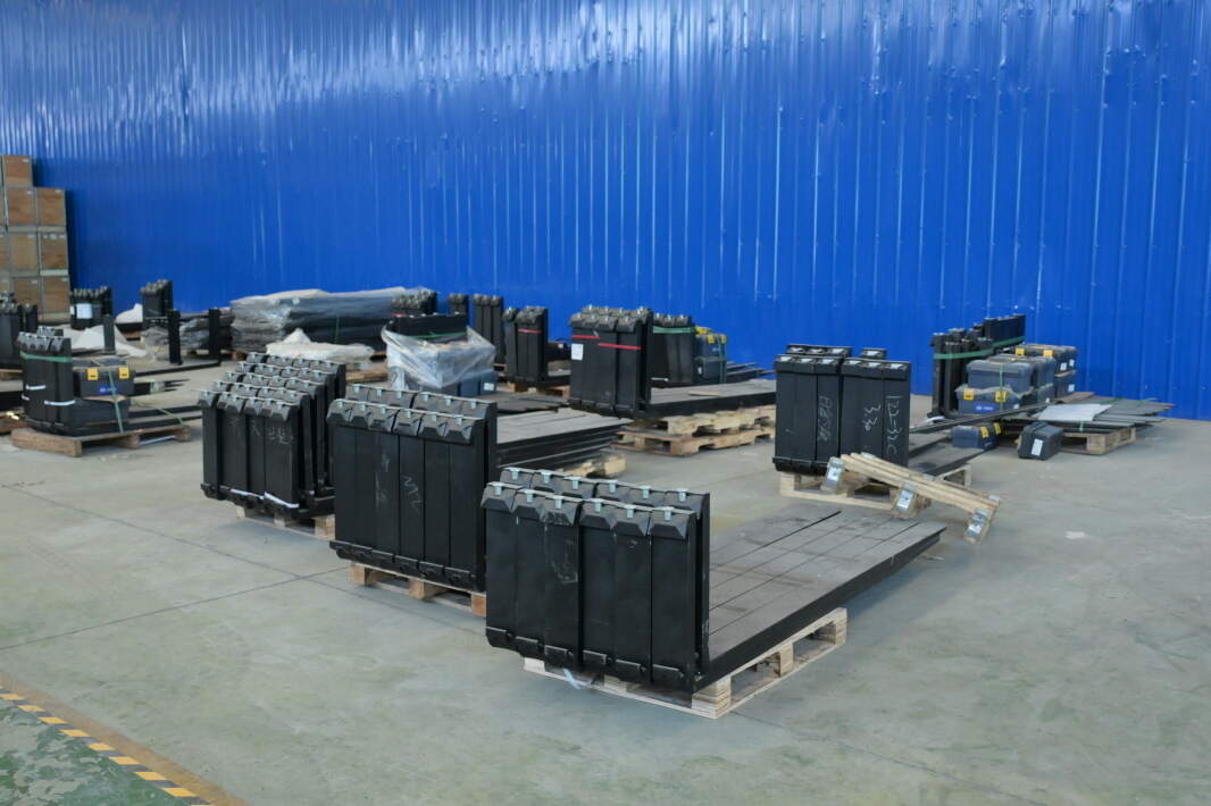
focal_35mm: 36
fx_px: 1211
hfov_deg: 53.1
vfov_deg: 36.9
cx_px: 606
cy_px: 403
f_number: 4
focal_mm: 24
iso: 3200
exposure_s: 1/640
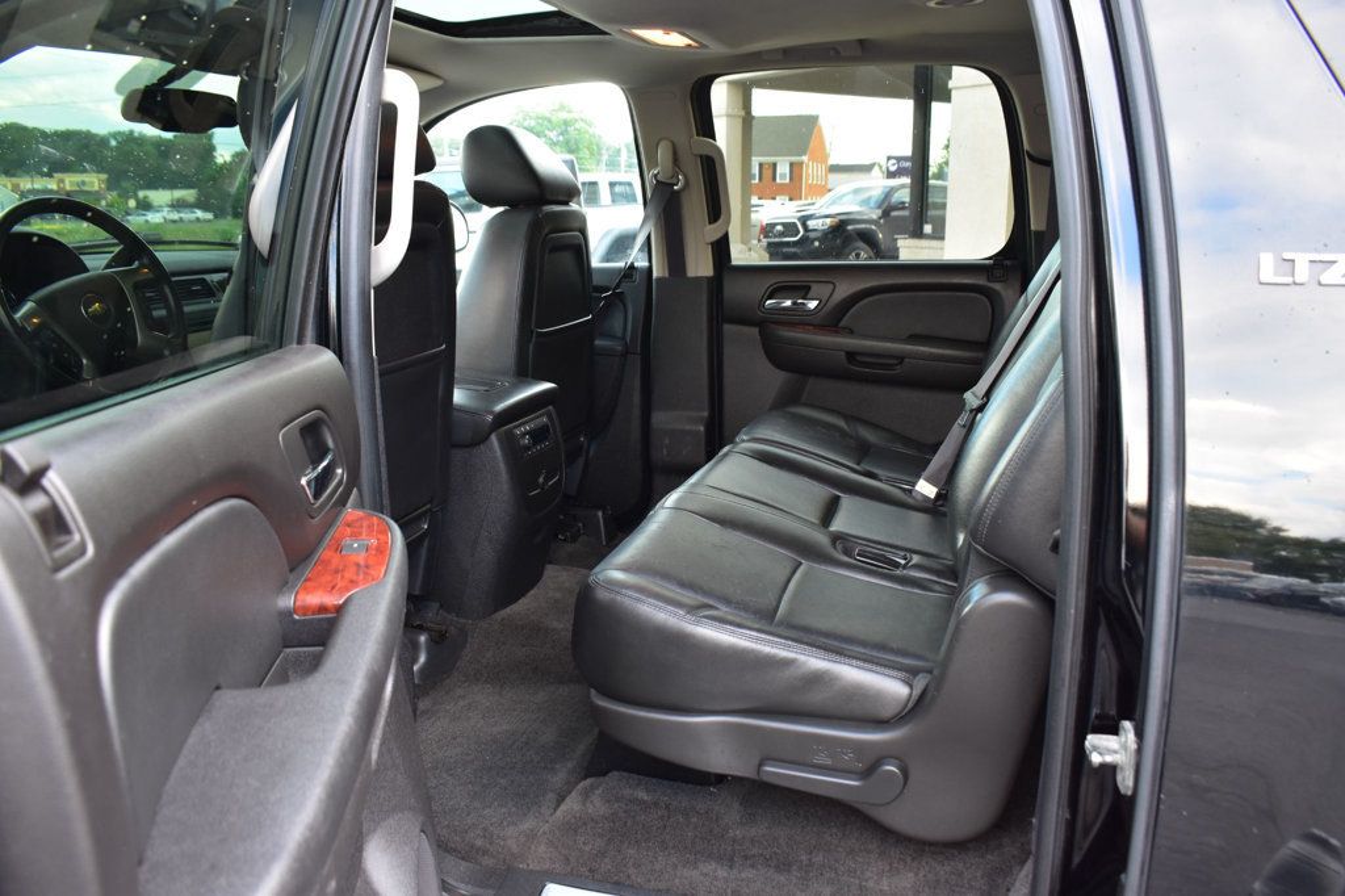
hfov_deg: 61.9
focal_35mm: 30
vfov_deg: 43.6
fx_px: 1120
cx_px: 672
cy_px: 448
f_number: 6.3
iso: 400
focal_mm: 20
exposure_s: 1/15
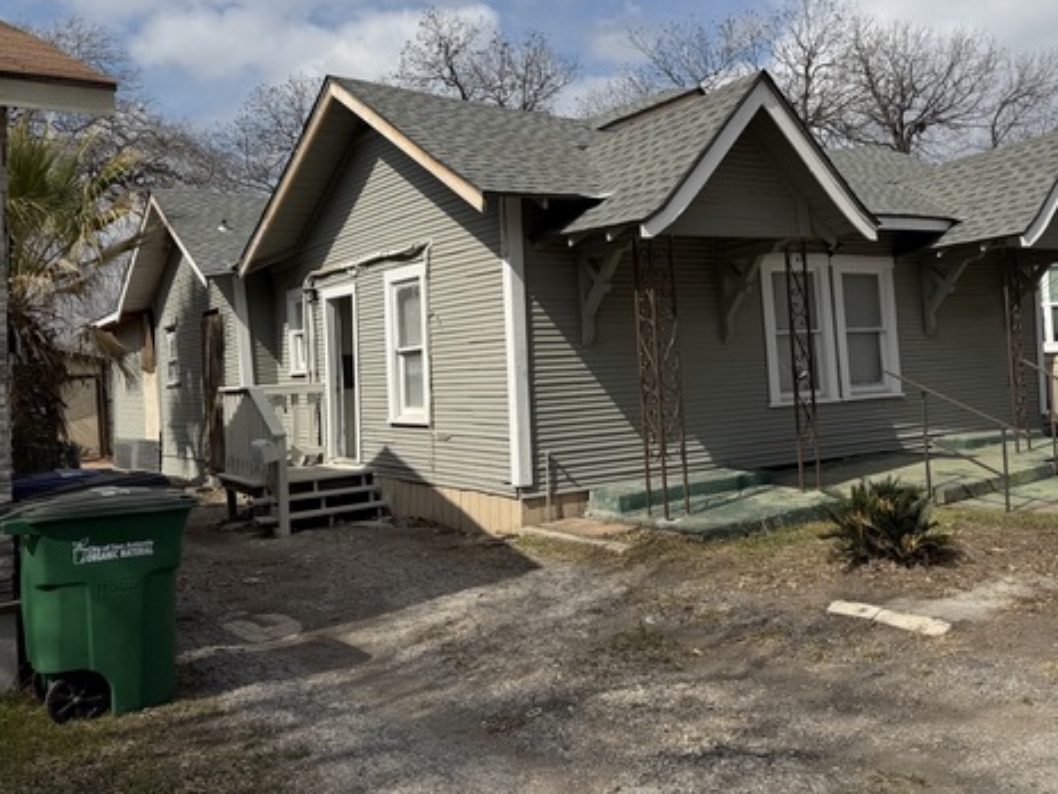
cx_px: 639
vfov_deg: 42.8
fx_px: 1009
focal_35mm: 33
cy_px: 332
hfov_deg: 54.9
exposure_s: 1/9091
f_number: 1.78
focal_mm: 6.76
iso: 80
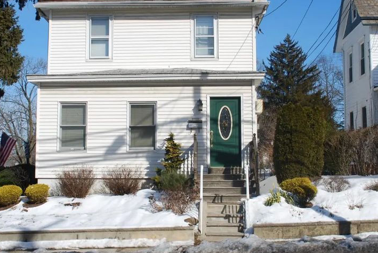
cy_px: 113
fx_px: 546
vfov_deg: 26.0
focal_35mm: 52
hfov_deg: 38.2
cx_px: 190
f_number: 9
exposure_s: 1/320
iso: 100
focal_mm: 24
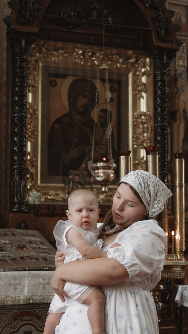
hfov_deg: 14.2
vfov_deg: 25.0
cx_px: 123
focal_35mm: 85
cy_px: 178
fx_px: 753
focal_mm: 35
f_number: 2.2
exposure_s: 1/250
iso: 640
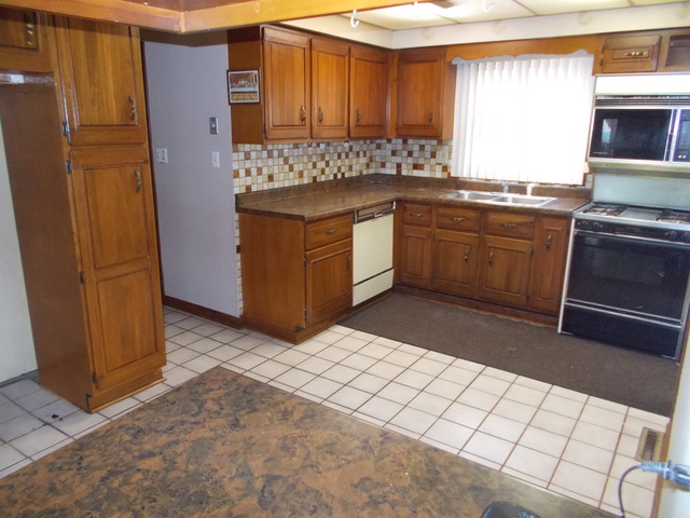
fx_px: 518
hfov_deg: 67.3
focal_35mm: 26
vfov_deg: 53.1
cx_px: 345
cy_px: 259
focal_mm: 4.6
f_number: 3.2
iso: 400
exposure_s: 1/25
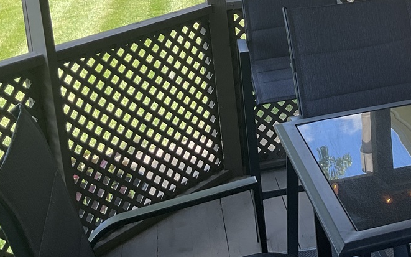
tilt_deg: -7.9
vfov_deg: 18.5
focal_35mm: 67
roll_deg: +3.6
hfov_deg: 29.0
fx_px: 750
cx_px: 396
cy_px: -43
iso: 16
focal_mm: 3
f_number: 1.8
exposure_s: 1/120
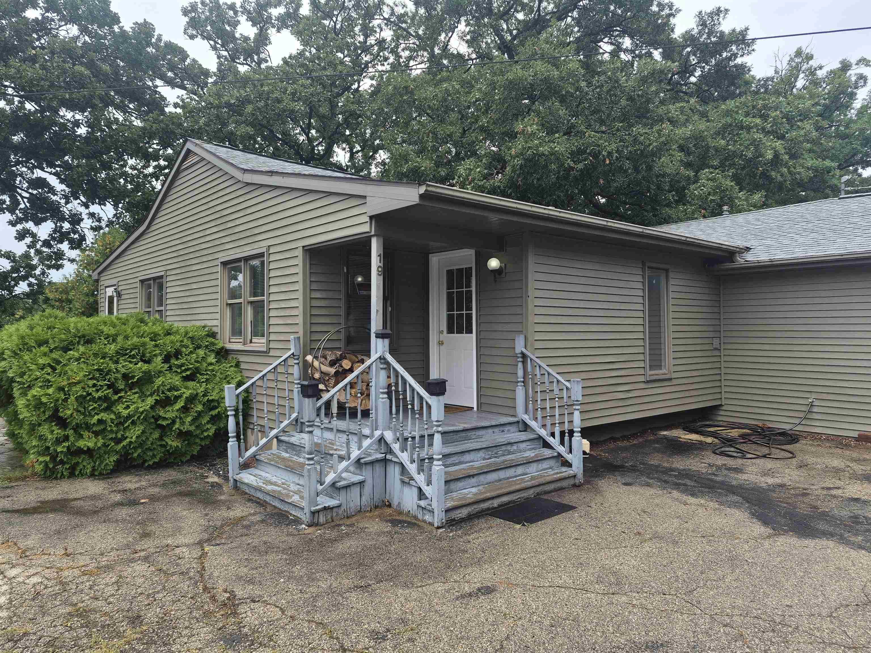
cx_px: 436
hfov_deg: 73.9
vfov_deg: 58.9
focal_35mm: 23
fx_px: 579
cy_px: 326
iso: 80
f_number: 1.8
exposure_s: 1/2432
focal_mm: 5.4
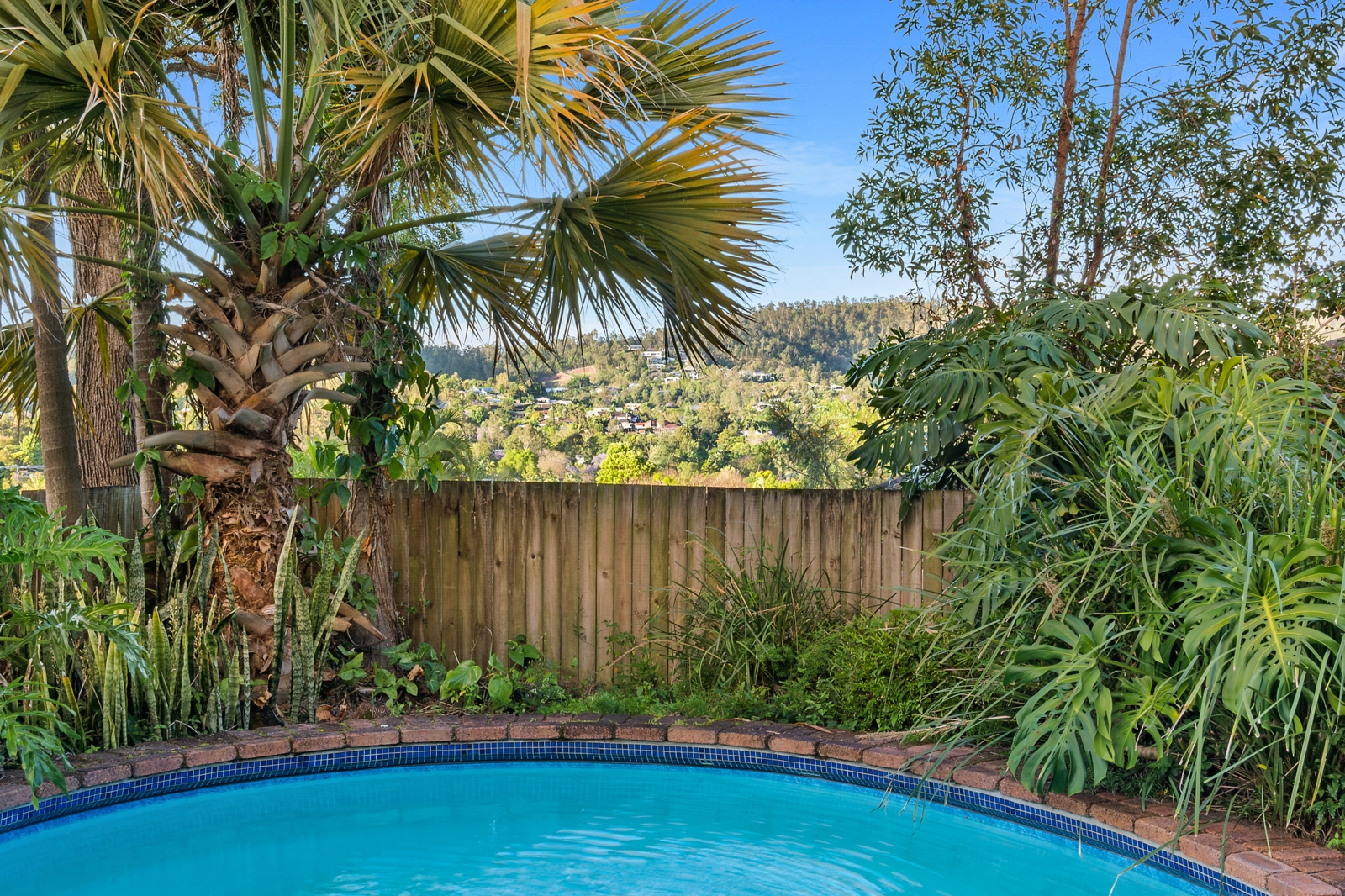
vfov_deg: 31.2
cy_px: 448
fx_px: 1606
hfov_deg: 45.4
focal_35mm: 43
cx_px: 672
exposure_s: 1/30
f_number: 11
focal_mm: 29
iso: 200
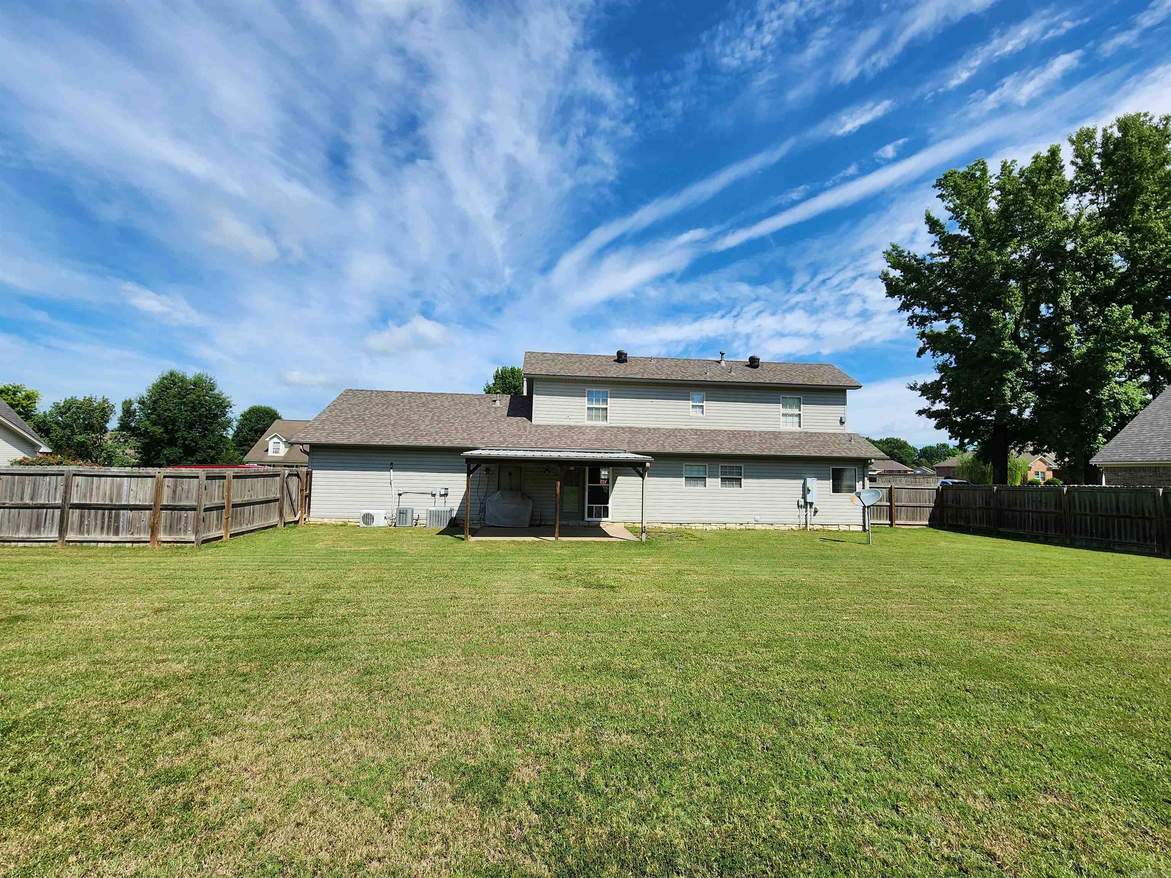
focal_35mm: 13
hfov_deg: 106.2
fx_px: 440
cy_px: 439
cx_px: 586
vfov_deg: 89.9
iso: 50
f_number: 2.2
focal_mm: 2.2
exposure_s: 1/2558
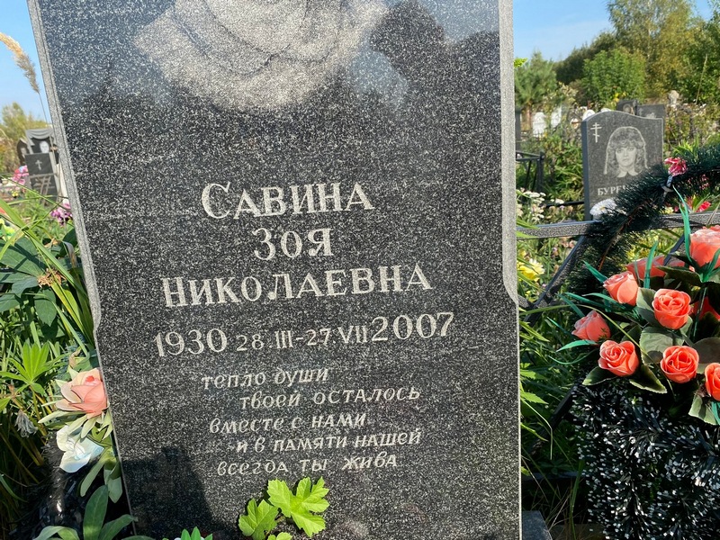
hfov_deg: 67.3
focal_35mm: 26
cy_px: 270
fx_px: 541
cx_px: 360
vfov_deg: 53.1
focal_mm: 4.25
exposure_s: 1/973
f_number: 1.8
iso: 32
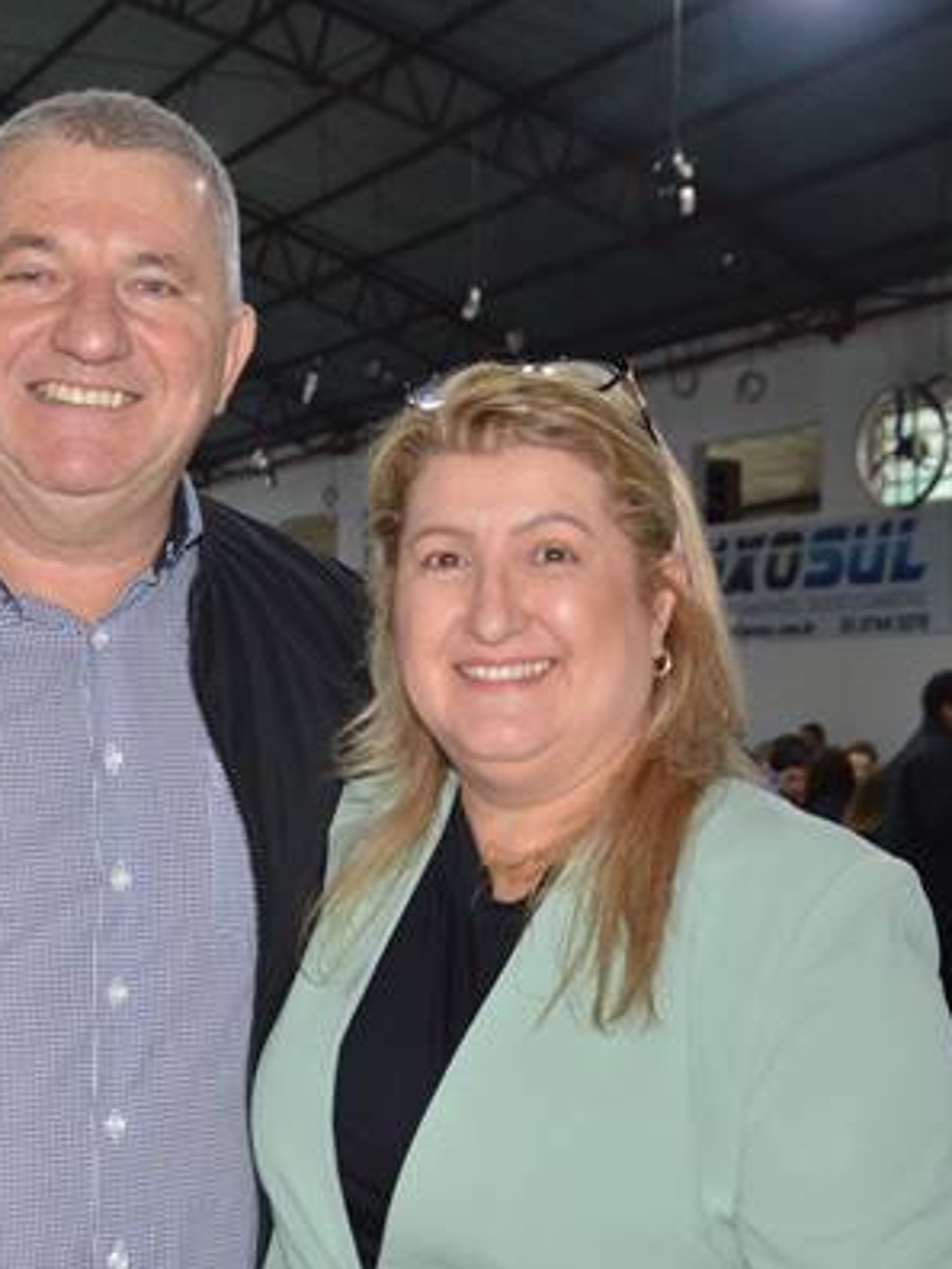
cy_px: 634
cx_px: 205
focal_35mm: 57
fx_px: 2090
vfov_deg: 33.8
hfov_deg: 25.3
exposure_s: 1/60
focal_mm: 26
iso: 450
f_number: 4
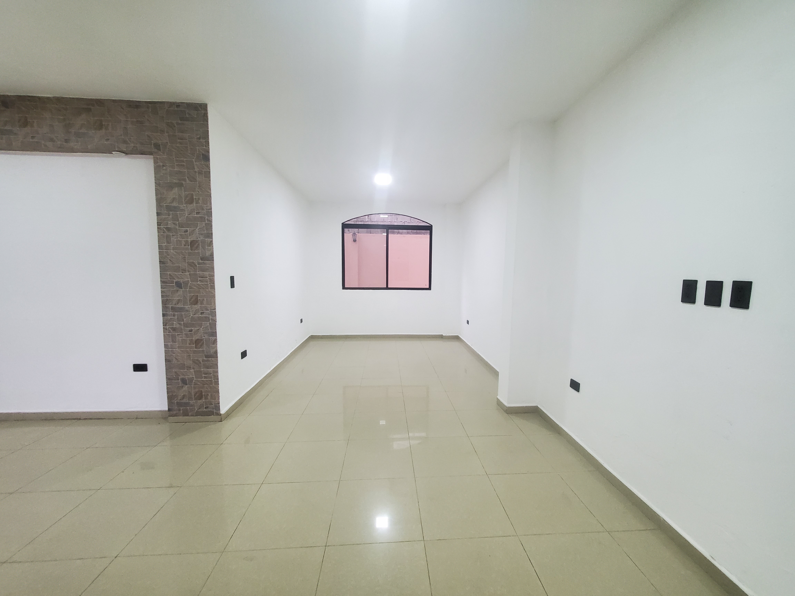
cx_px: 398
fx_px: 299
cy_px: 298
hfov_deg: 106.2
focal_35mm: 13
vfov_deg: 89.9
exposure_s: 1/40
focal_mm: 1.8
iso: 500
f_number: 2.2
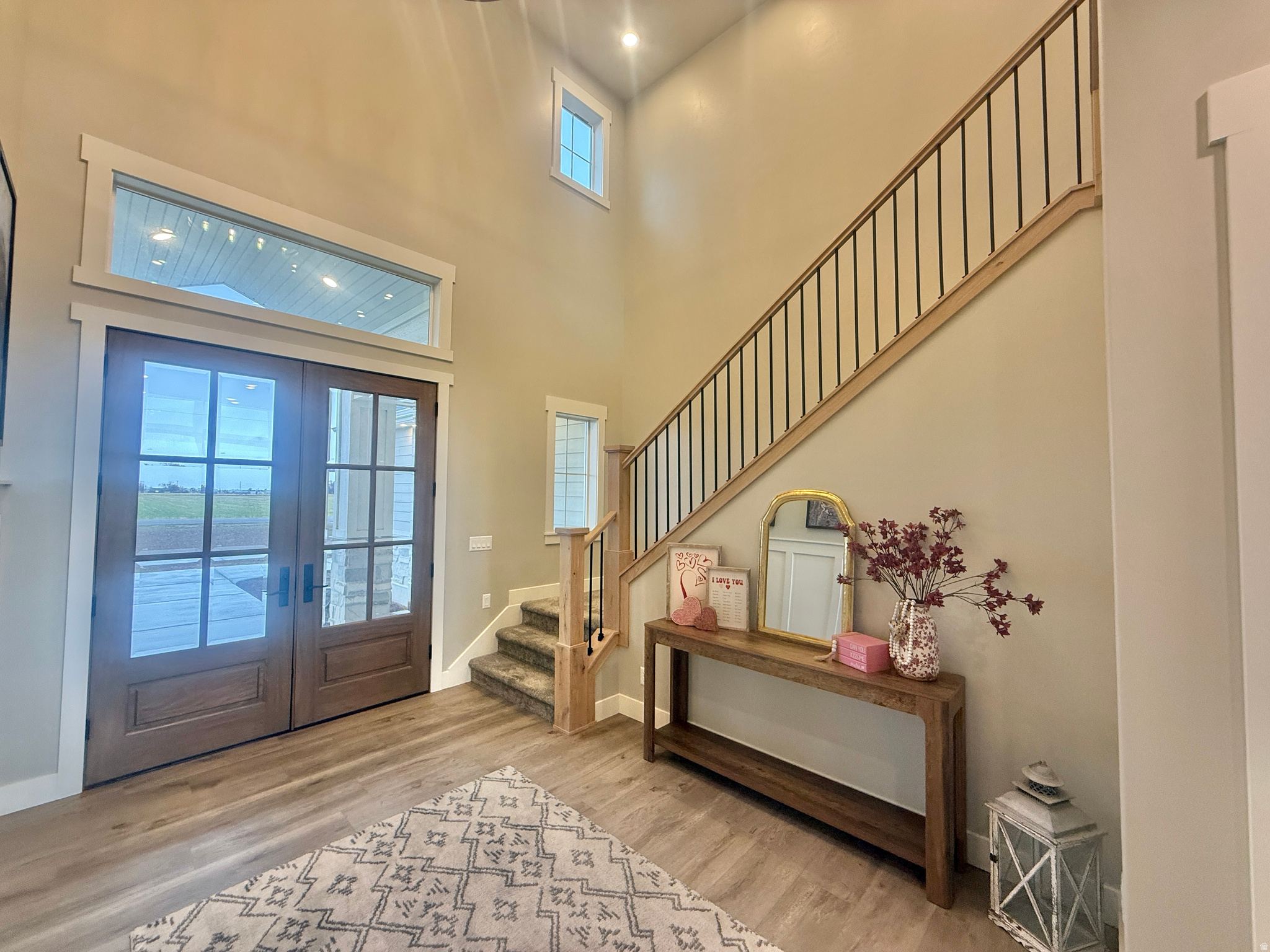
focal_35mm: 14
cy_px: 476
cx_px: 635
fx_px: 514
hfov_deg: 102.1
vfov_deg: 85.7
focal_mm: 2.22
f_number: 2.2
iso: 200
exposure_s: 1/120
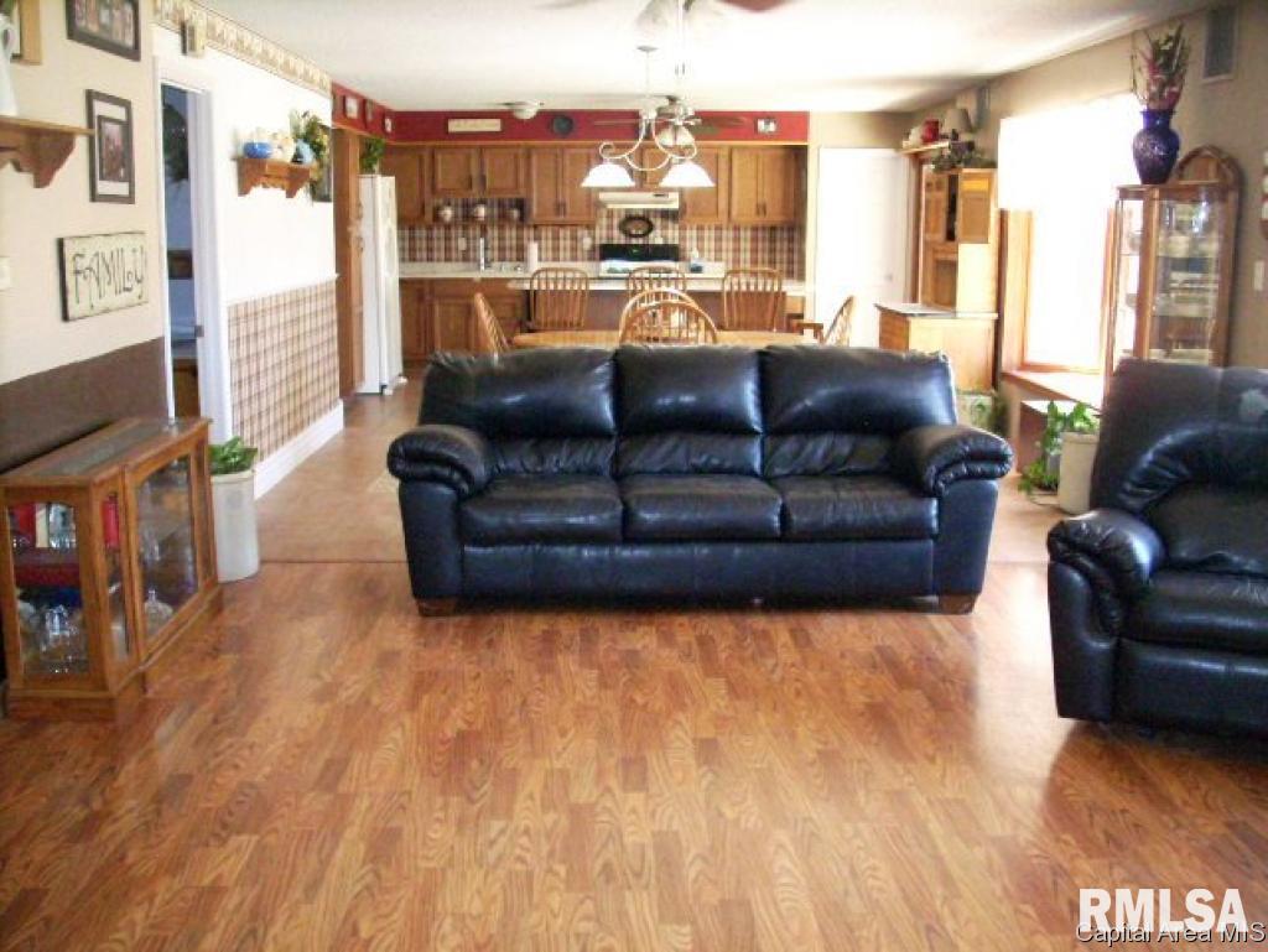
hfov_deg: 50.1
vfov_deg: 38.7
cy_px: 476
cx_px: 634
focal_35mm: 37
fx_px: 1356
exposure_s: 1/60
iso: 800
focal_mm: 6.2
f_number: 2.8
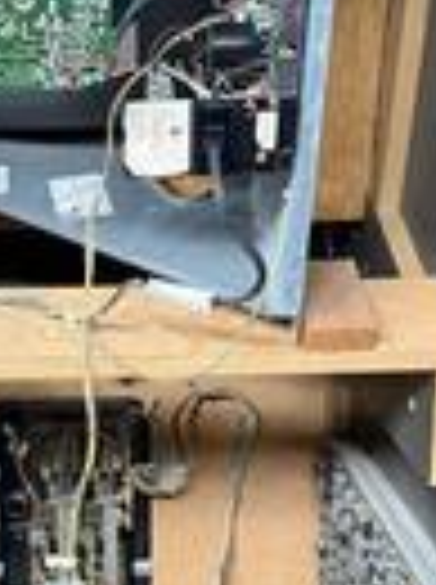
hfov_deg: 19.6
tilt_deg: -15.1
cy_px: 464
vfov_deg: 25.9
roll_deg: +0.1
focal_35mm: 74
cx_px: 70
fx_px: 1247
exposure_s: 1/60
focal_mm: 6.76
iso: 640
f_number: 1.78
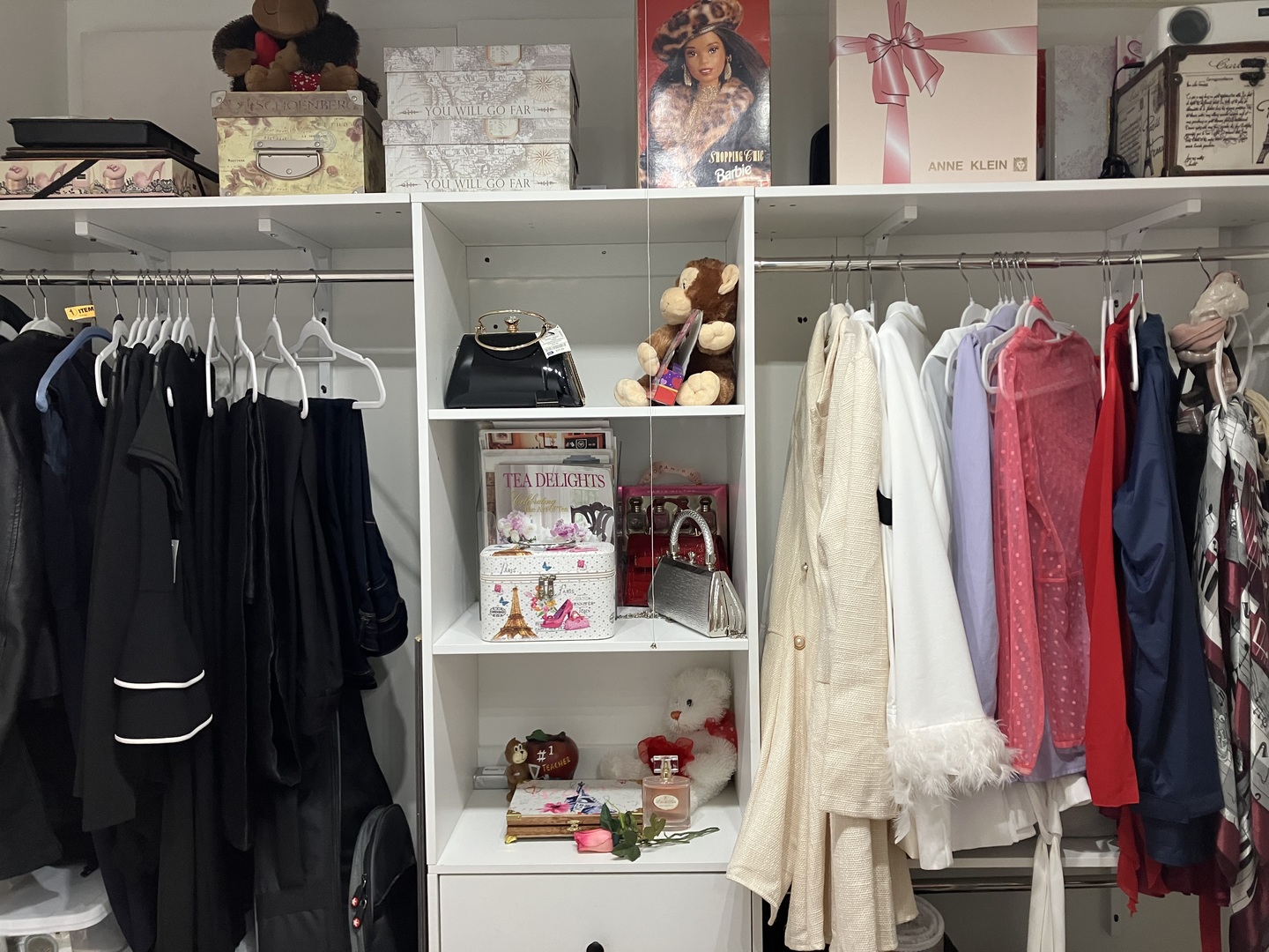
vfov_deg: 49.7
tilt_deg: +0.0
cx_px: 634
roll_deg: +0.2
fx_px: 1026
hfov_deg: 63.4
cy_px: 476
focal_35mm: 28
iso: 100
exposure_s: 1/60
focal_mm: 3.99
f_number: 1.8
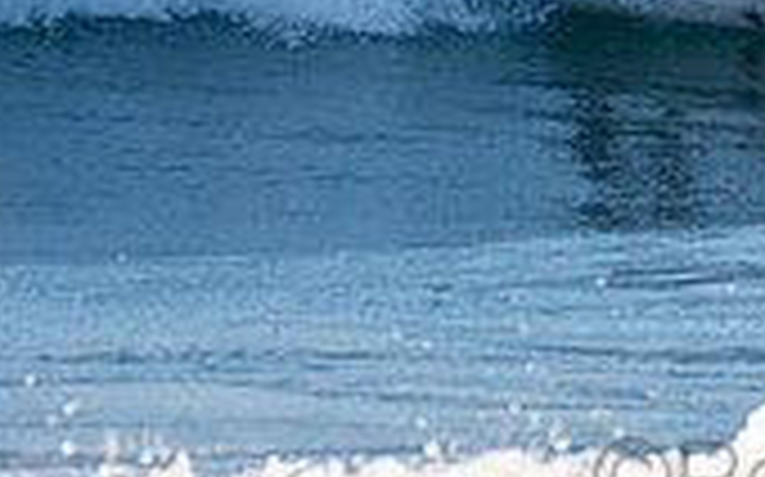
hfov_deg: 0.8
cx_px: 940
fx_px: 54233
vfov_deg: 0.5
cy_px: -268
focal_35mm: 2603
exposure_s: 1/1250
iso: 560
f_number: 5.6
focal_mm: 500
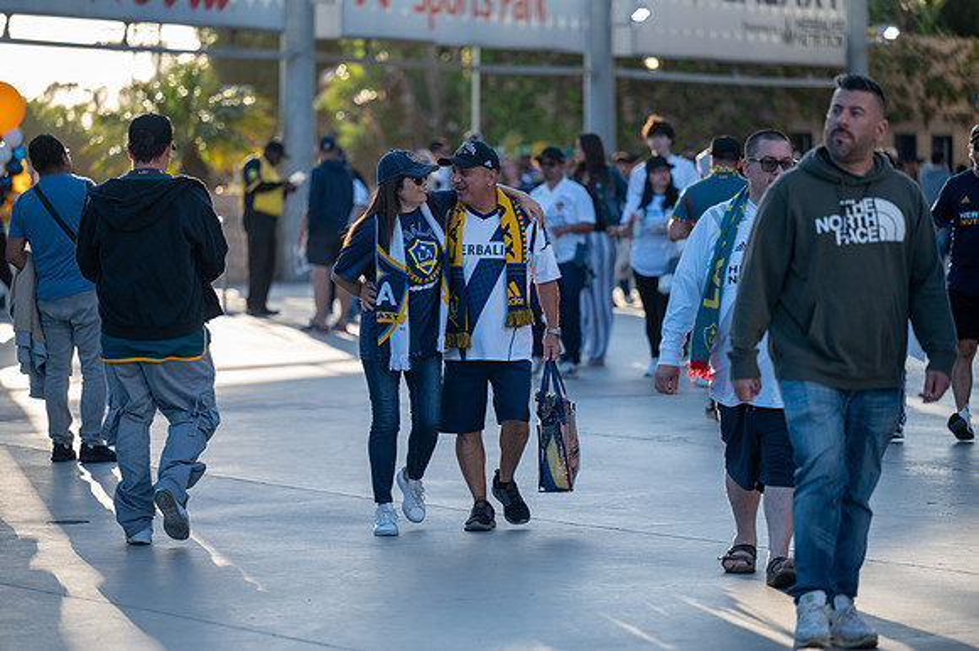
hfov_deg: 14.7
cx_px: 490
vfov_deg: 9.8
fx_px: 3805
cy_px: 326
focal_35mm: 140
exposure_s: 1/800
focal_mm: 140
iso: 160
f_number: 2.8
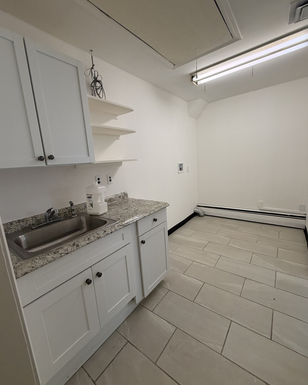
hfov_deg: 84.0
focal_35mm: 15
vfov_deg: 96.8
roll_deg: +3.5
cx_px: 151
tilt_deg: -10.0
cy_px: 193
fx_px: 171
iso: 160
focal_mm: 2.22
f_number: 2.2
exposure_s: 1/120
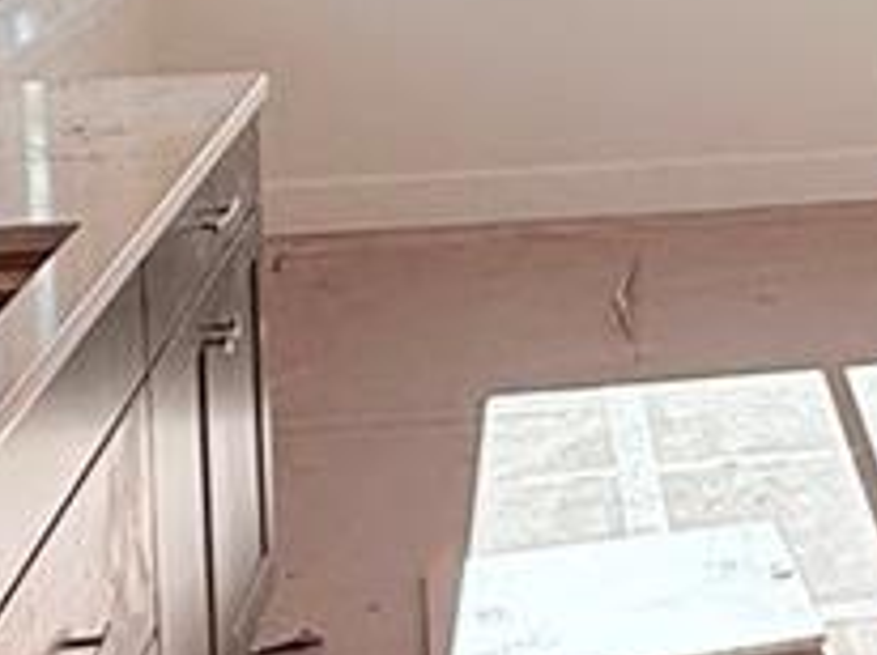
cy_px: -153
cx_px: 1350
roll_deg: +0.1
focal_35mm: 98
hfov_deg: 17.8
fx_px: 2480
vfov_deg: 14.5
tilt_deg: -3.7
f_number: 2.2
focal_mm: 2.22
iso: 64
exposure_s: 1/901
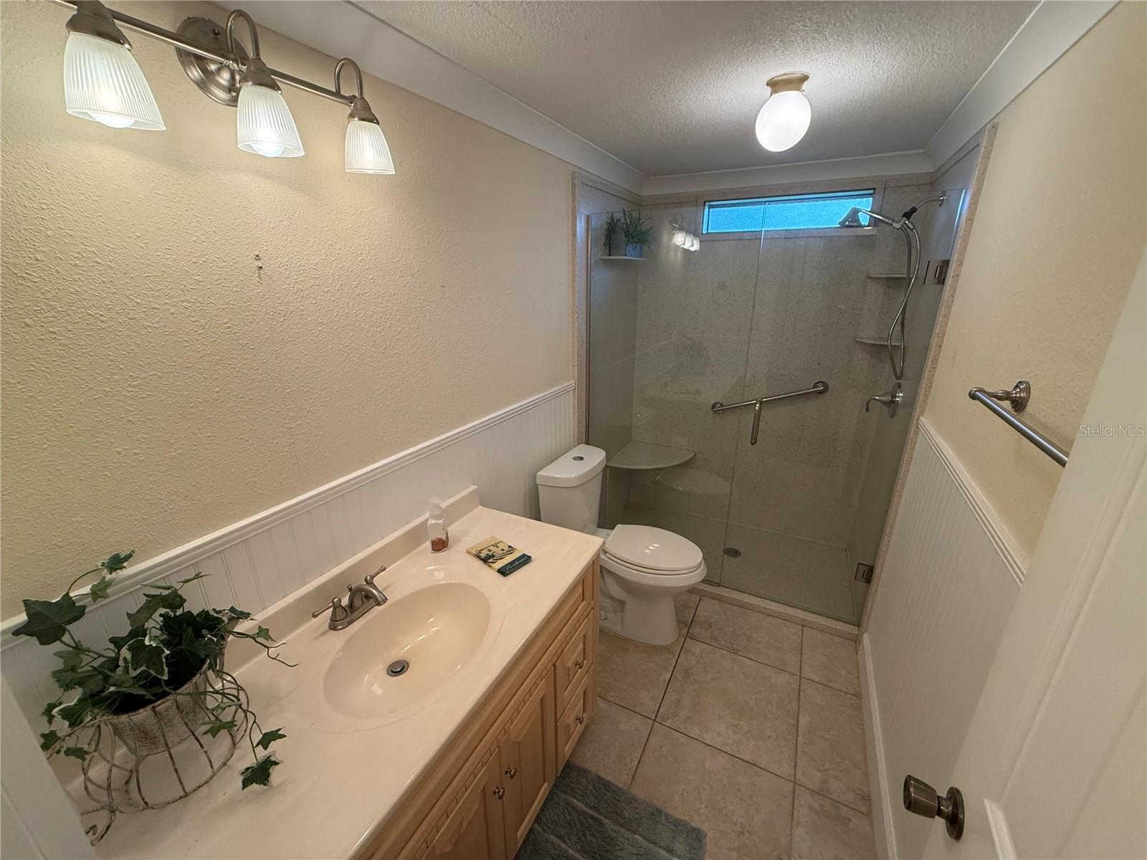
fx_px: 464
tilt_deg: -18.2
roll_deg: +0.8
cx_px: 574
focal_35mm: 14
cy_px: 430
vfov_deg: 85.7
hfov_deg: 102.1
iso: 320
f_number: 2.2
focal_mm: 2.22
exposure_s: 1/120
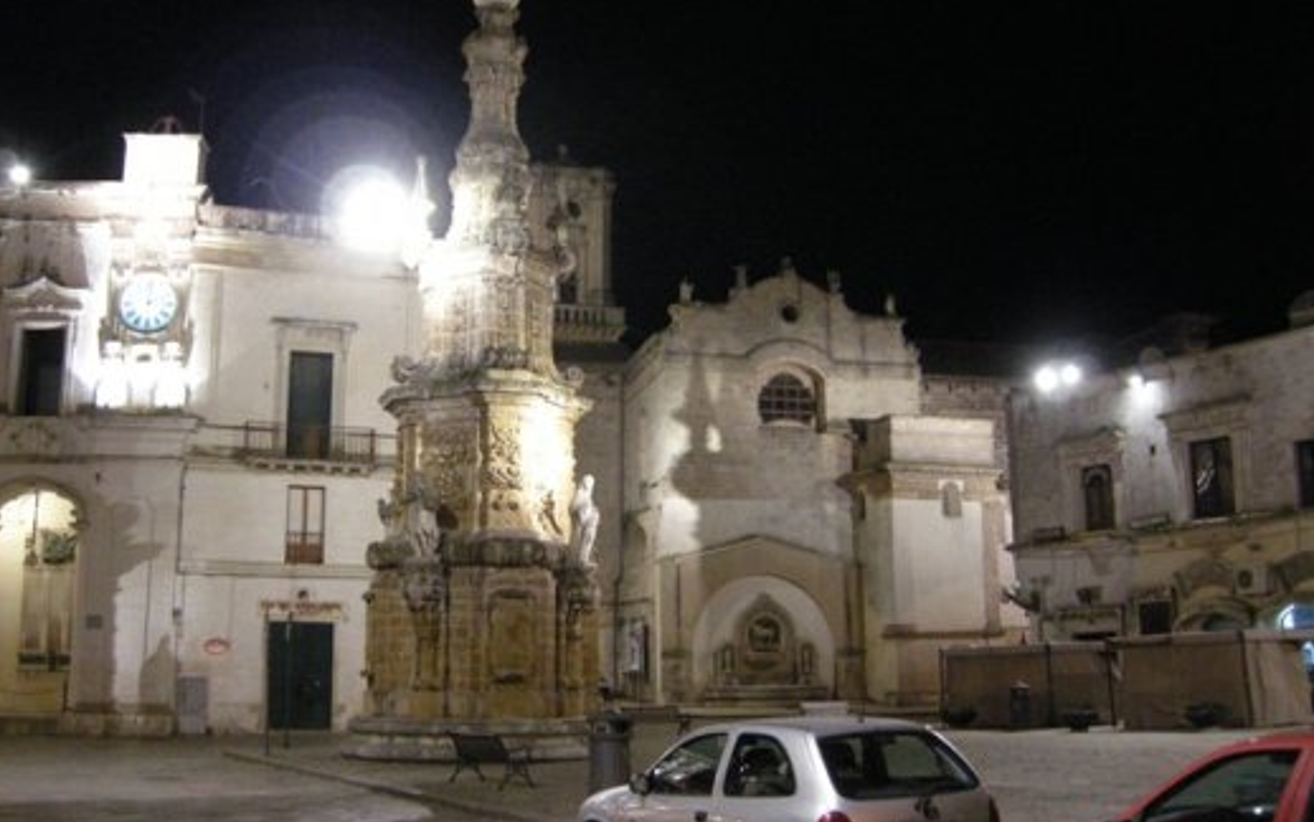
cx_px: 648
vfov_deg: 33.6
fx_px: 1361
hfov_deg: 51.5
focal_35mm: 38
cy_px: 365
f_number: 2.7
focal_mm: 7.5
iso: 584
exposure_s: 1/8
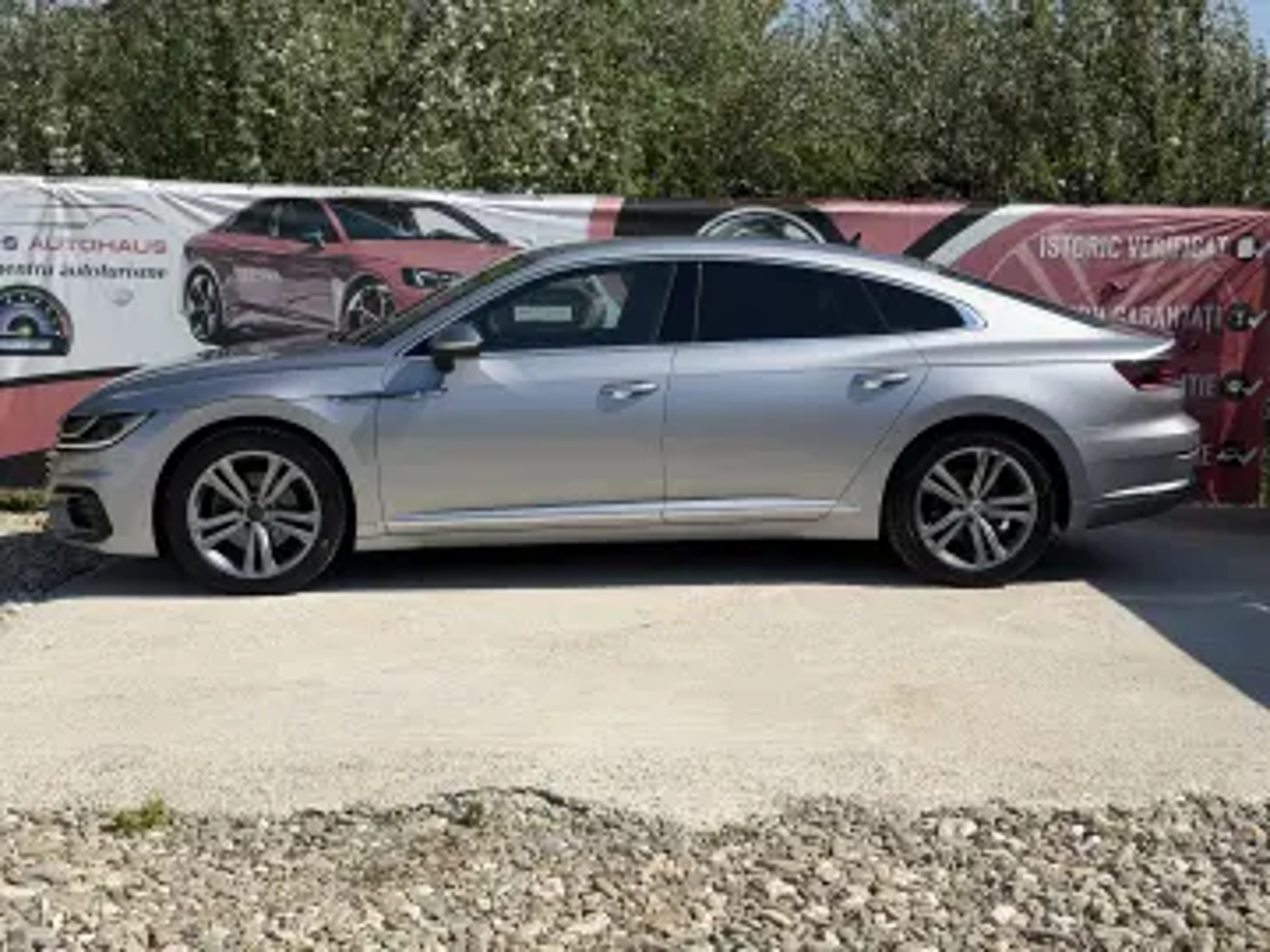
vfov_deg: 30.3
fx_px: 1761
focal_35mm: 48
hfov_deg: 39.7
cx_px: 635
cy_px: 476
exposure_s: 1/7143
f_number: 1.78
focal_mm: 6.76
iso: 64
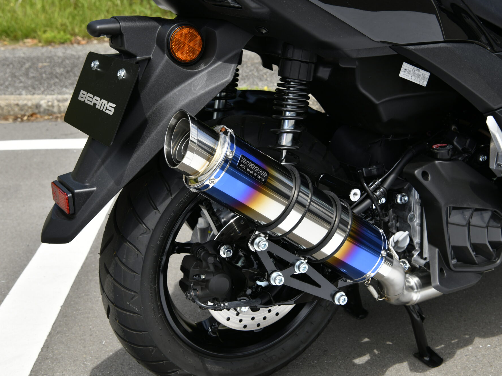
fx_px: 710
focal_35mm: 49
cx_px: 265
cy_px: 188
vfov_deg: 29.7
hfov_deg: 38.9
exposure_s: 1/400
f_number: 10
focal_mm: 45
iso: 160
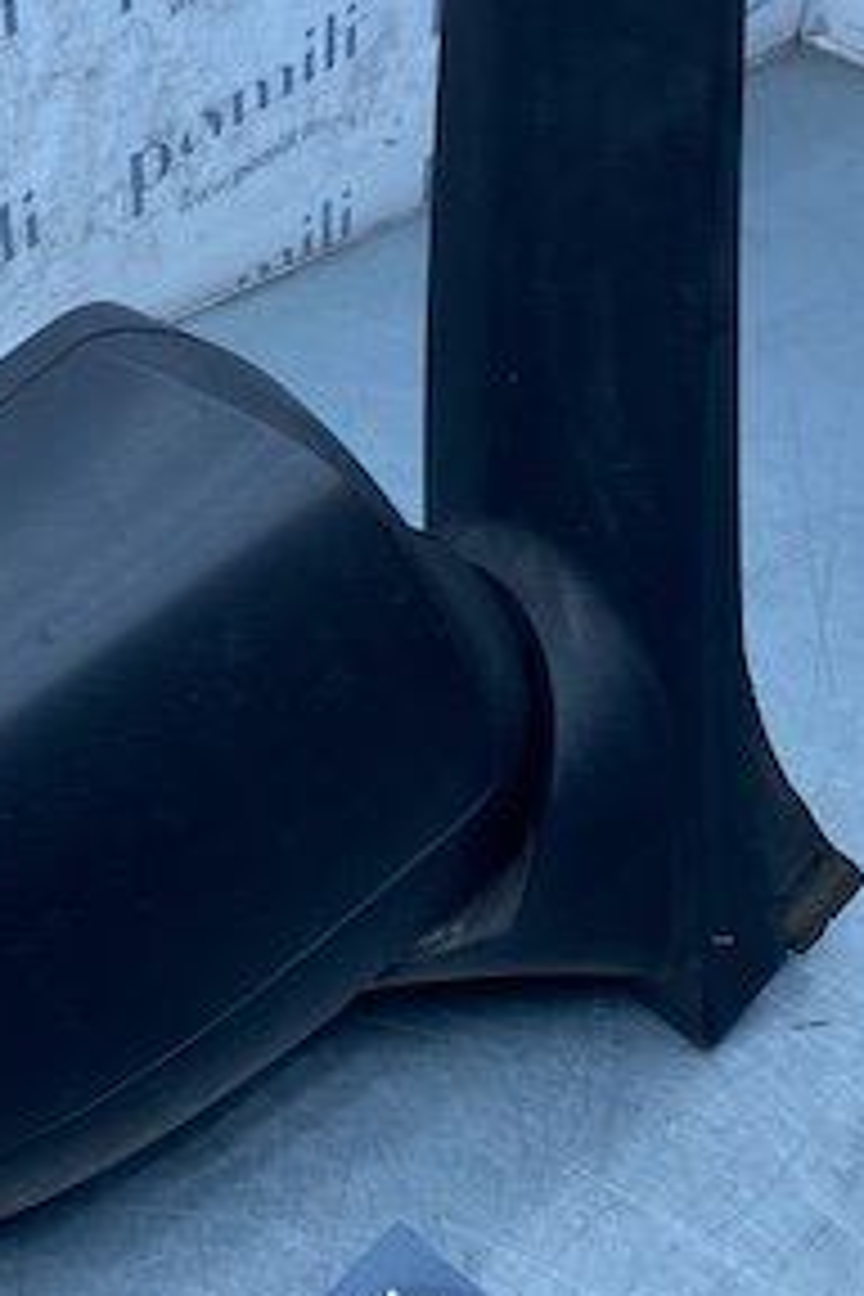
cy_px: 603
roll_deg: -7.5
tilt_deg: -39.0
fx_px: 2160
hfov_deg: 22.3
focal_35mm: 60
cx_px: 162
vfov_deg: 33.4
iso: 32
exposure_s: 1/782
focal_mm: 4.25
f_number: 1.8
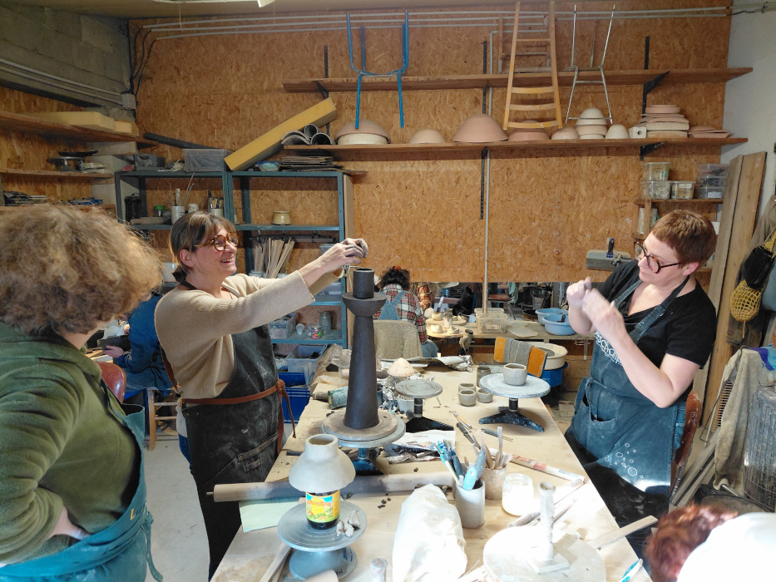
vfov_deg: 54.9
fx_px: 561
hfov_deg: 69.4
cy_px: 291
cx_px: 388
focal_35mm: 25
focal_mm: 4.69
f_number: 1.8
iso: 200
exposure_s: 1/60
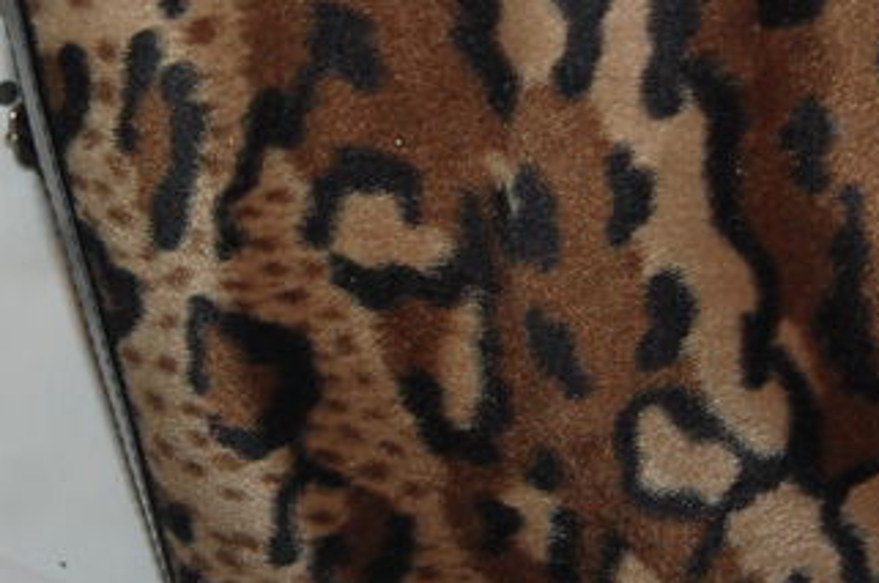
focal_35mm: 108
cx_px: 449
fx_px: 2622
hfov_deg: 19.0
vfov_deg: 12.7
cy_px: 166
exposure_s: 1/60
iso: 400
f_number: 3.8
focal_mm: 23
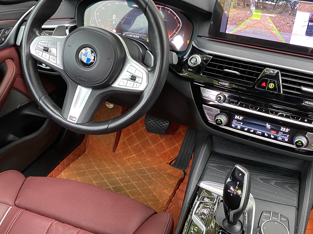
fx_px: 389
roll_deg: -2.1
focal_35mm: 43
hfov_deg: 43.8
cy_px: 111
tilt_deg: -29.0
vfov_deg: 33.6
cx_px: 146
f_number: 1.8
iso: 160
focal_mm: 4.25
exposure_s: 1/49
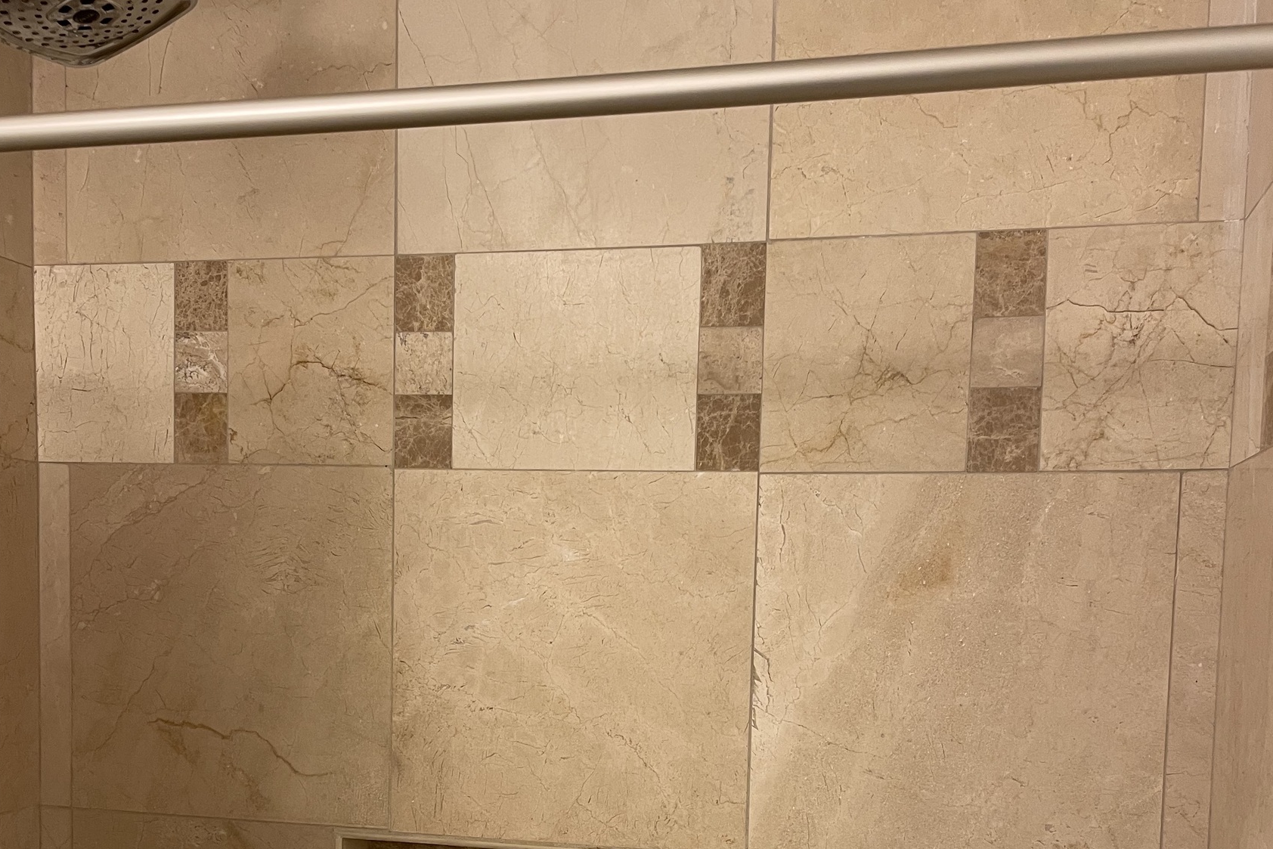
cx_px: 651
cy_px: 713
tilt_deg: -3.2
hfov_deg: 51.9
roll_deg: -1.1
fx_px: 1308
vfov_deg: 34.5
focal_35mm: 37
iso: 80
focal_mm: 4.2
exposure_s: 1/60
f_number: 1.6
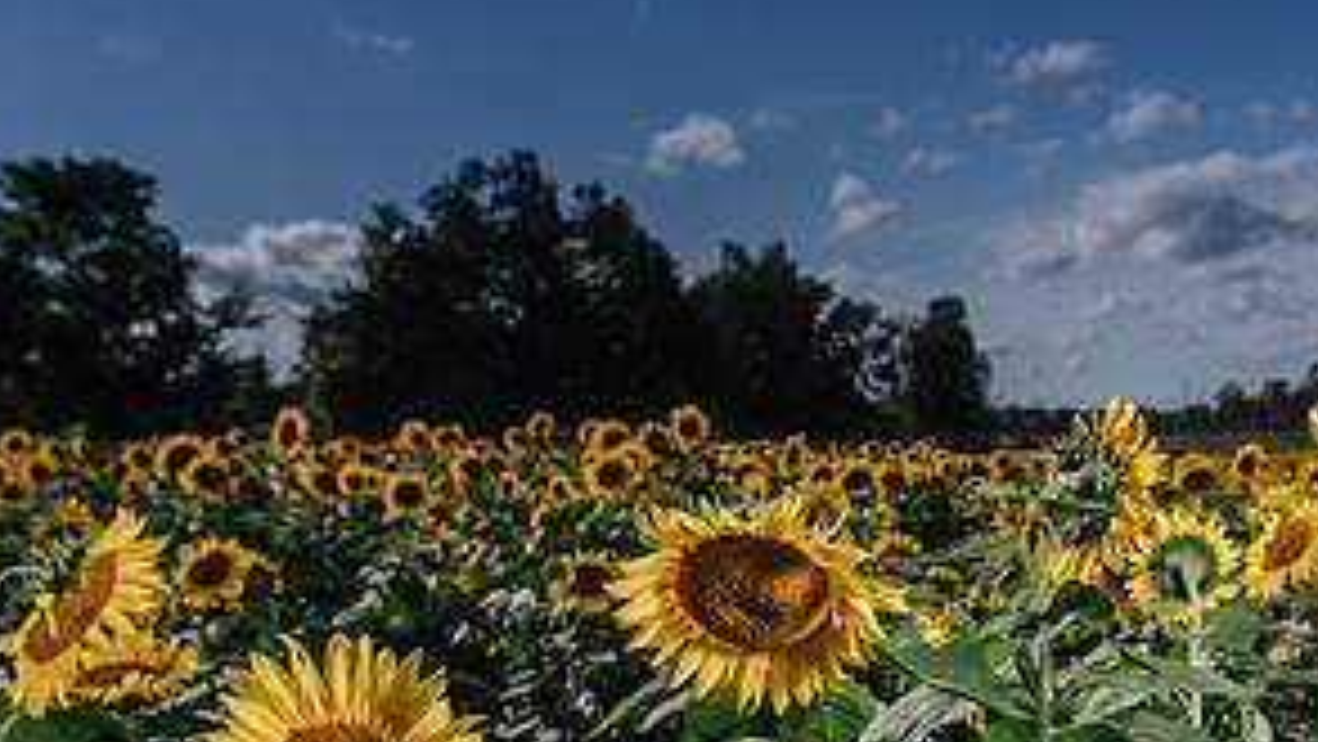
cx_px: 909
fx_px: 1783
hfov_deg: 39.9
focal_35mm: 51
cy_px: 762
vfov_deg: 22.5
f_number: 5
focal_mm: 24
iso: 64
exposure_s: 1/250
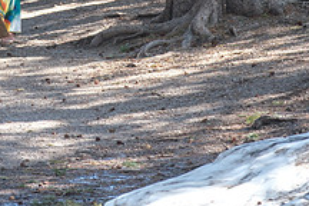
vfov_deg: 2.4
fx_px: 4849
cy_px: -58
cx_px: -46
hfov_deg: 3.6
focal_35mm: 565
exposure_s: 1/640
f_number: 3.2
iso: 800
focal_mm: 140
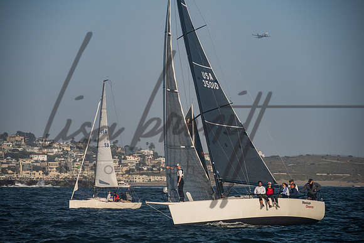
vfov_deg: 6.9
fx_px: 2023
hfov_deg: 10.3
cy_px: 122
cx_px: 182
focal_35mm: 200
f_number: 8
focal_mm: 200
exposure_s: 1/1250
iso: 400
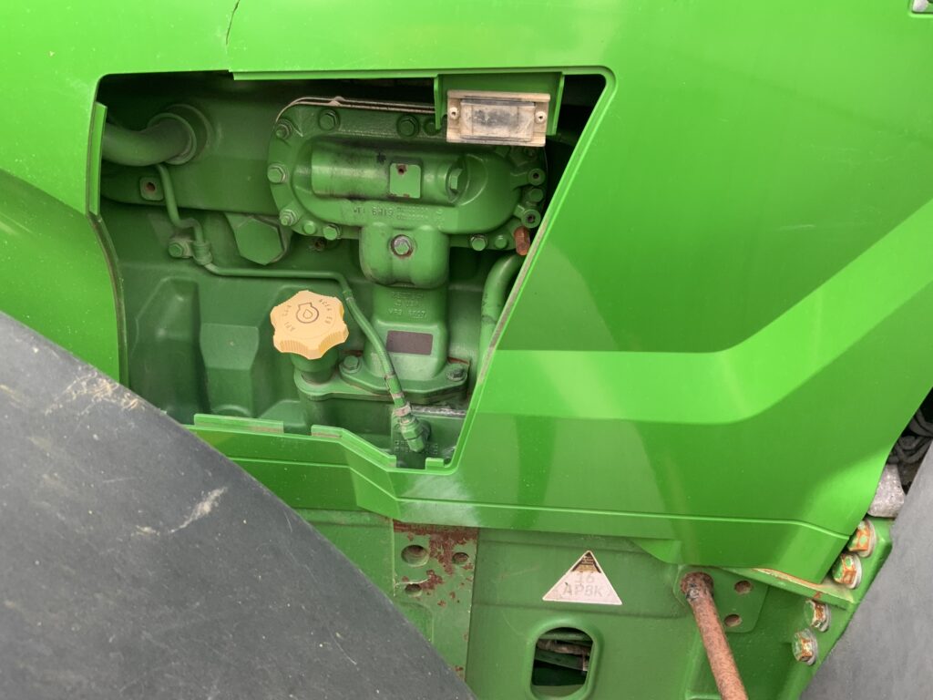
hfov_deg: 61.7
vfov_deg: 48.2
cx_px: 466
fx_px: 782
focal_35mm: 29
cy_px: 350
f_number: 1.8
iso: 50
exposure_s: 1/122
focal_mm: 3
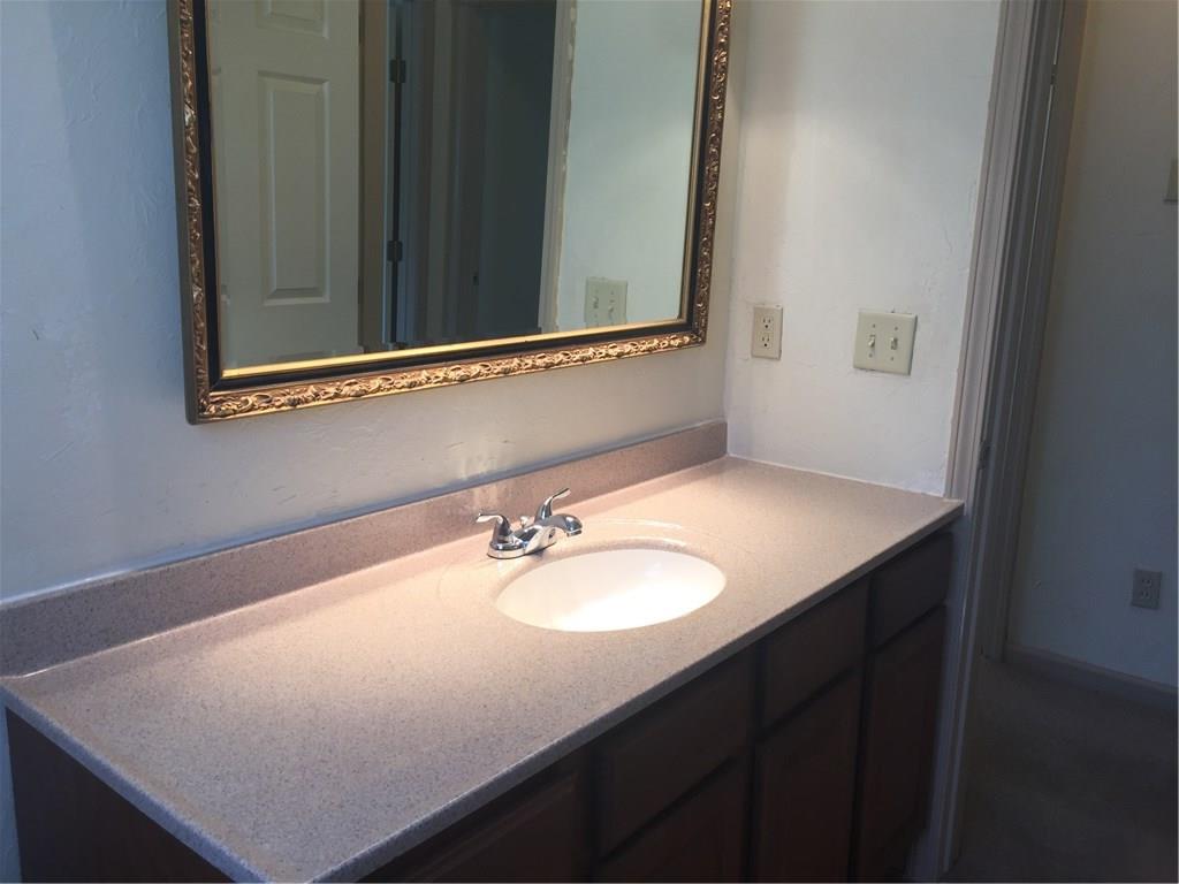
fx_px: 988
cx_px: 590
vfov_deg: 48.2
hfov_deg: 61.7
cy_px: 442
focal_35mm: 29
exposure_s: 1/60
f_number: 2.2
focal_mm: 4.15
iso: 40
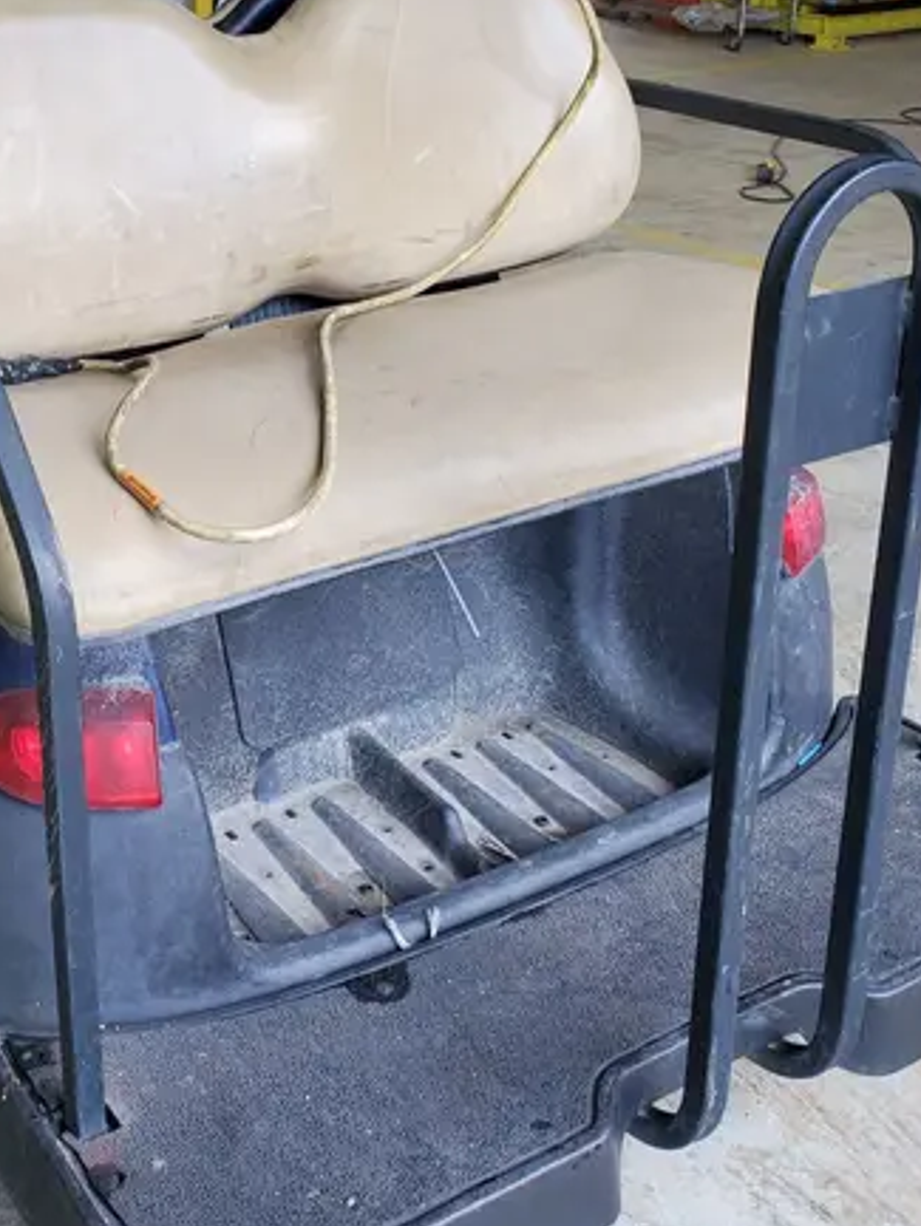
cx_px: 210
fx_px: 1560
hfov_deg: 32.2
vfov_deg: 41.6
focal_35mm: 44
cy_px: 302
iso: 125
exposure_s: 1/120
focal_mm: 4.3
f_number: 2.4
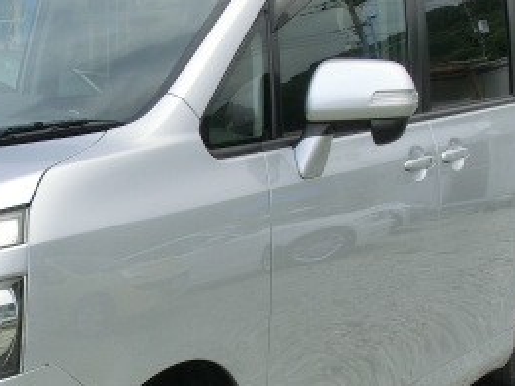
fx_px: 1206
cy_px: 295
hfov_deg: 23.4
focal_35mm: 81
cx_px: 36
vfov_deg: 18.1
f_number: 3.7
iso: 100
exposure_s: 1/125
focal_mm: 5.86
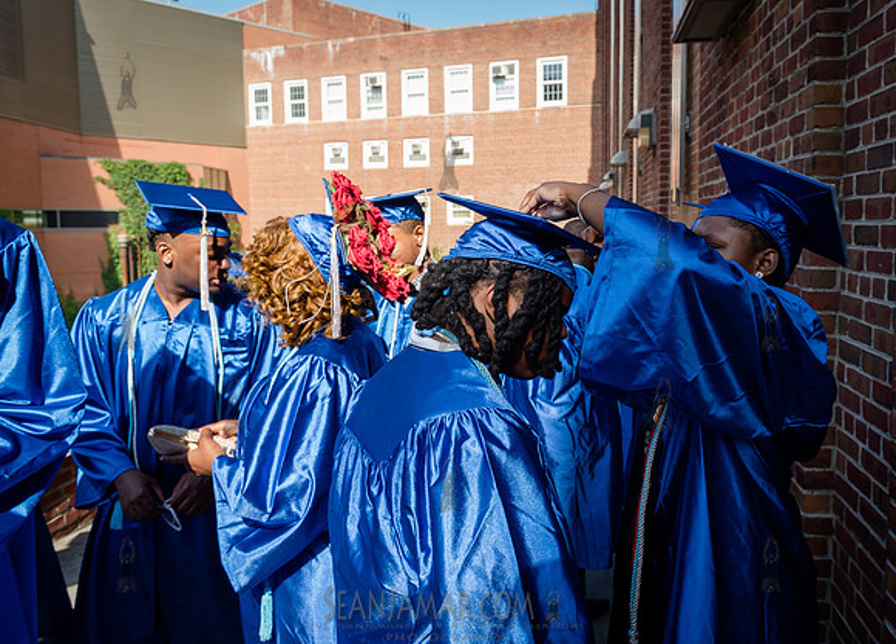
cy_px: 287
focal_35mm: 28
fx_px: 727
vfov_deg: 47.7
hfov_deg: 62.7
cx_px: 542
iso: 400
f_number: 6.3
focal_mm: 24
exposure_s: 1/320
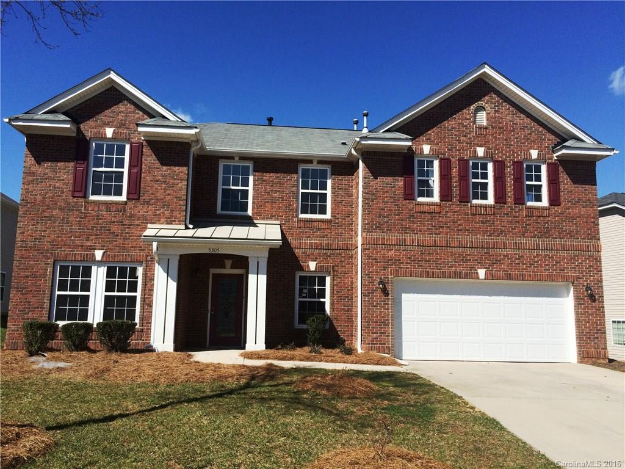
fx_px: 524
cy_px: 234
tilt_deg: +8.2
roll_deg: -1.3
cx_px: 312
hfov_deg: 61.7
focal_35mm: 29
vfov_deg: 48.2
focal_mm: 4.15
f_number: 2.2
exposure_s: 1/3731
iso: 32
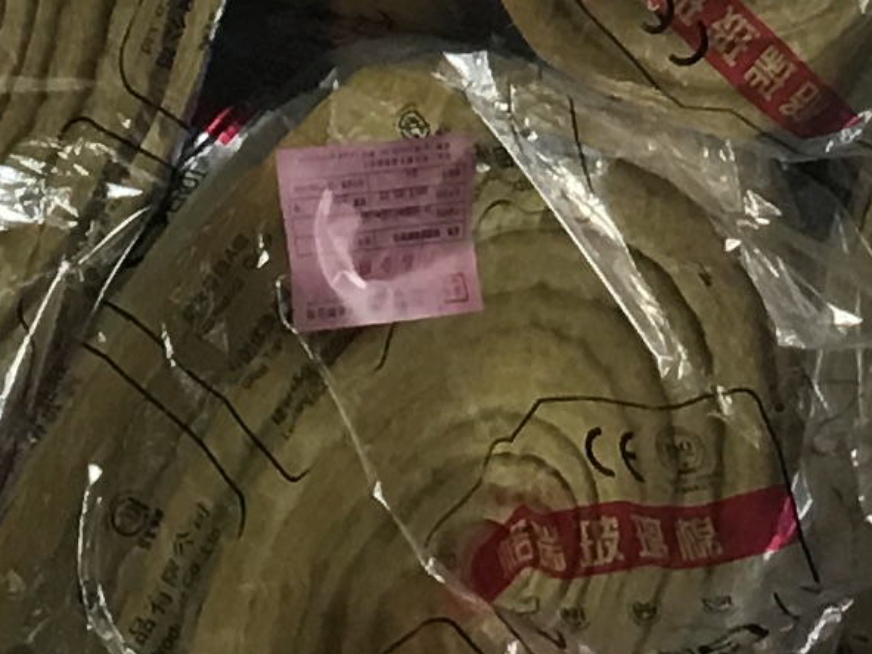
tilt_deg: -7.7
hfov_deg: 9.8
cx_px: 1145
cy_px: -1276
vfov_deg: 6.8
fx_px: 4987
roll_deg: -0.7
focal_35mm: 198
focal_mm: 4.15
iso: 32
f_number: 2.2
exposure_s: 1/33
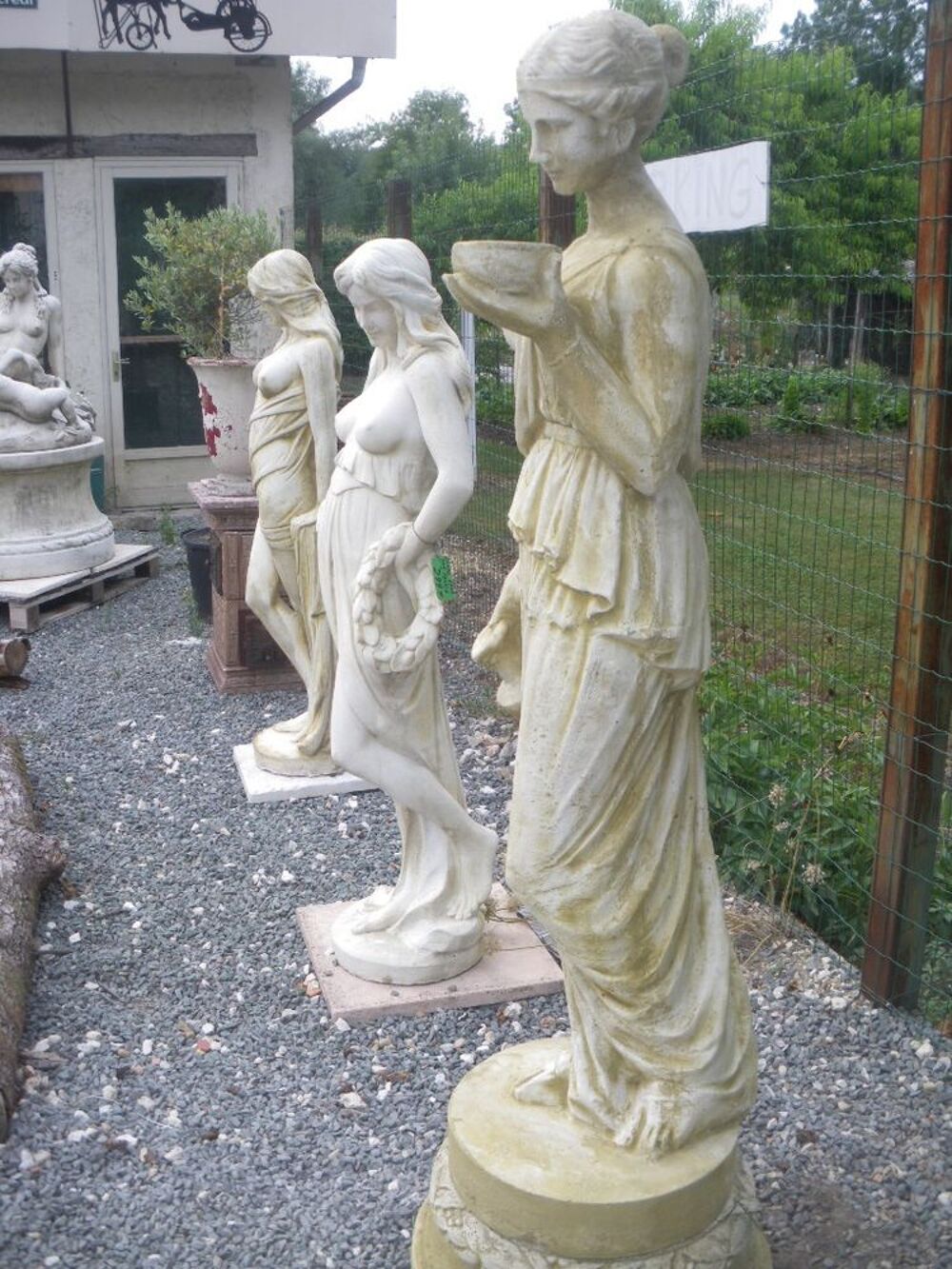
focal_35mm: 36
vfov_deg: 51.4
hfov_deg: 39.7
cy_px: 634
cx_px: 476
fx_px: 1320
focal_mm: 6.3
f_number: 3.5
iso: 64
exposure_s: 1/125
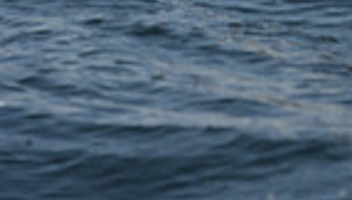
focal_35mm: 594
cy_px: -514
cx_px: 464
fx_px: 5554
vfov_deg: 2.0
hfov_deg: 3.6
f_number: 7.1
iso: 250
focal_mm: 140
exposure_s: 1/640
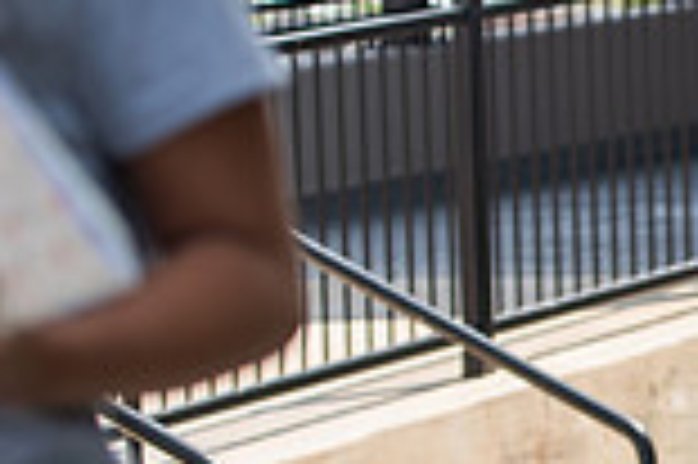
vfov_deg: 5.2
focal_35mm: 262
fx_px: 5074
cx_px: 1184
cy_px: 403
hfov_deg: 7.7
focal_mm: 70
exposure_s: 1/400
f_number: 3.5
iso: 64
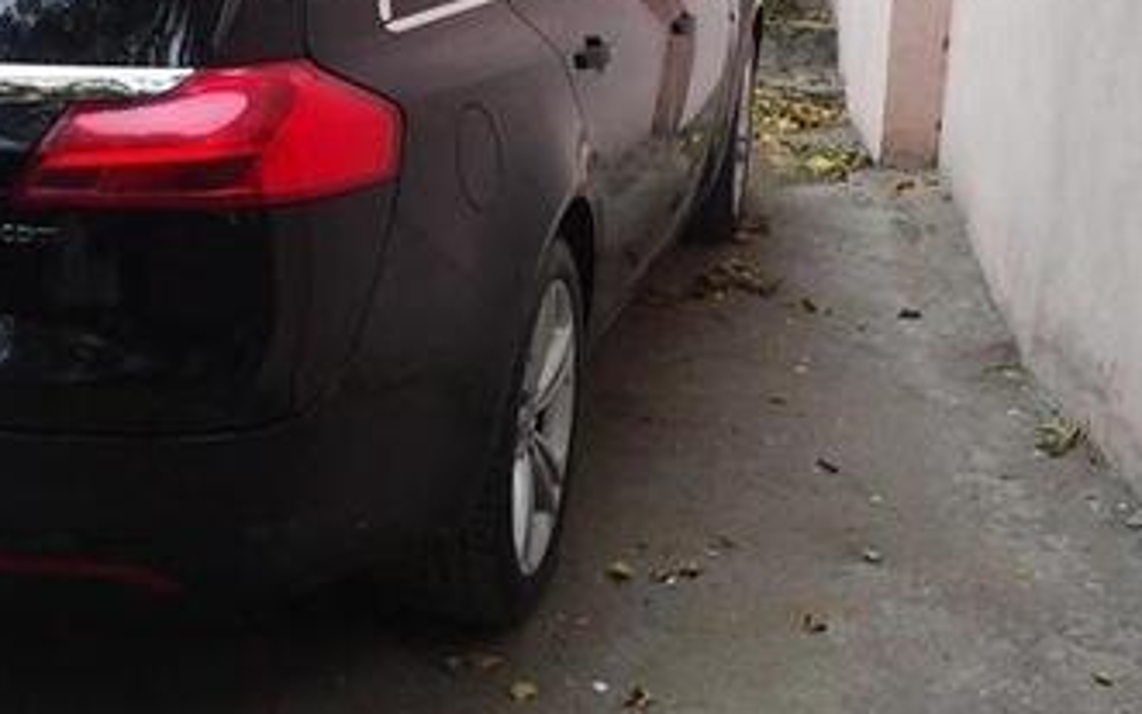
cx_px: 242
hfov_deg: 34.7
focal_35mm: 57
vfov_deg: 21.7
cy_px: -53
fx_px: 1774
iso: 440
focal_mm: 4.75
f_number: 2.2
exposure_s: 1/24
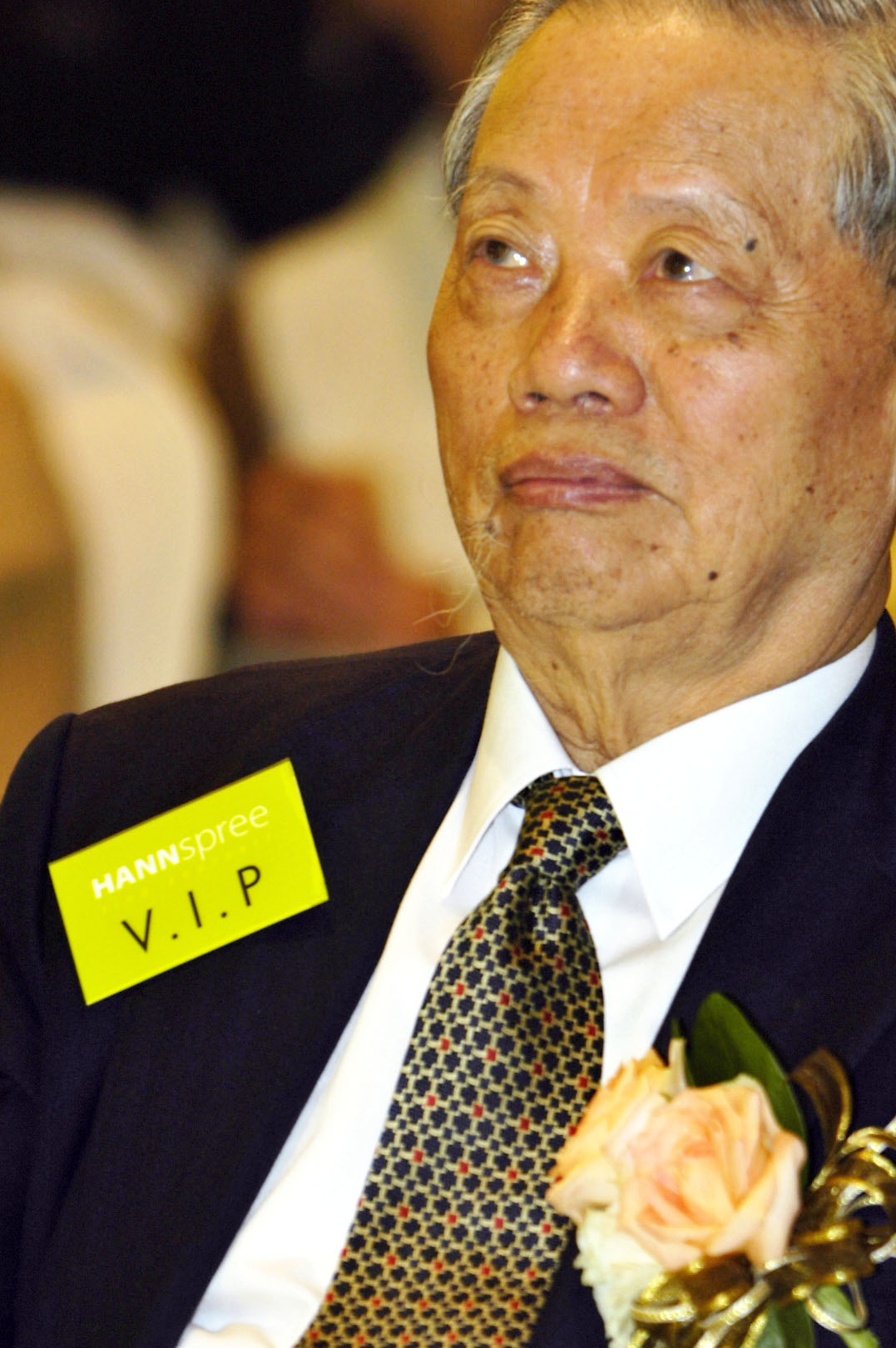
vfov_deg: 5.5
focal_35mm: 376
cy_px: 889
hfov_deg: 3.6
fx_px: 14061
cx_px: 453
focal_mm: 135
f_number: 2.8
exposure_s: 1/160
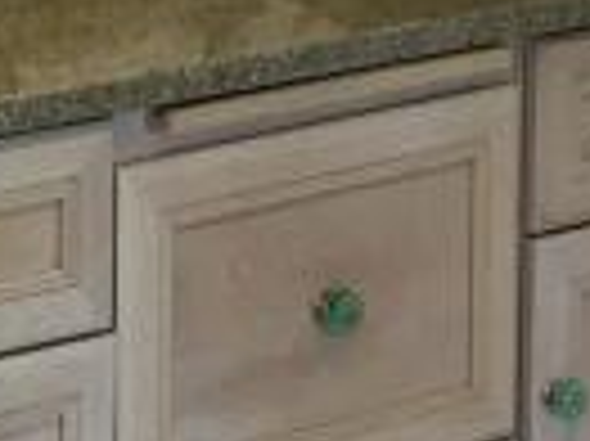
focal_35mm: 227
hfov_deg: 8.6
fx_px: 3865
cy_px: -414
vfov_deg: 6.4
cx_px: -248
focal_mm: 4.15
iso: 80
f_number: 2.2
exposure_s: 1/30
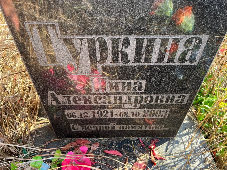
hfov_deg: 67.3
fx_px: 170
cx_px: 114
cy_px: 85
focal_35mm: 26
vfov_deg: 53.1
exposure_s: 1/138
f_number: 1.5
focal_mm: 5.7
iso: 50
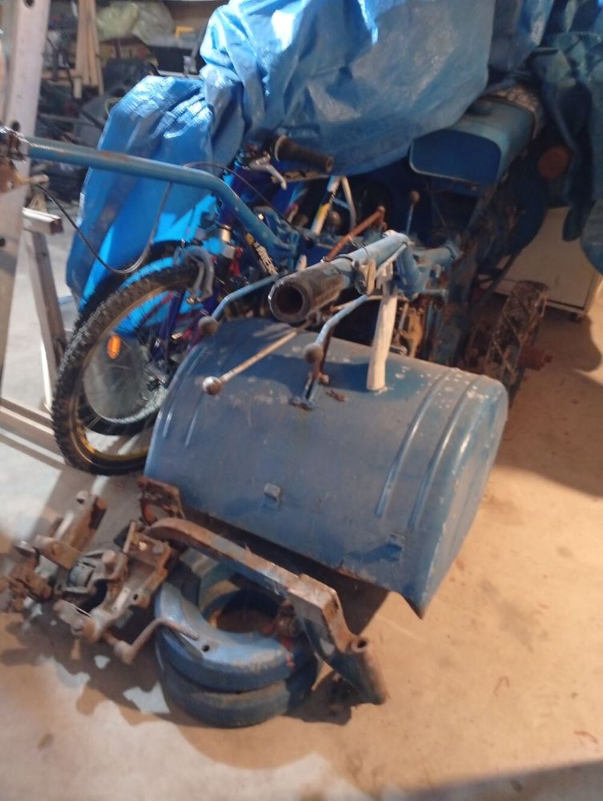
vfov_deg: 65.2
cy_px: 400
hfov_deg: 51.5
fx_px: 626
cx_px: 302
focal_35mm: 27
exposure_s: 1/16.7
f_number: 1.8
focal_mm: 3.98
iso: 2525
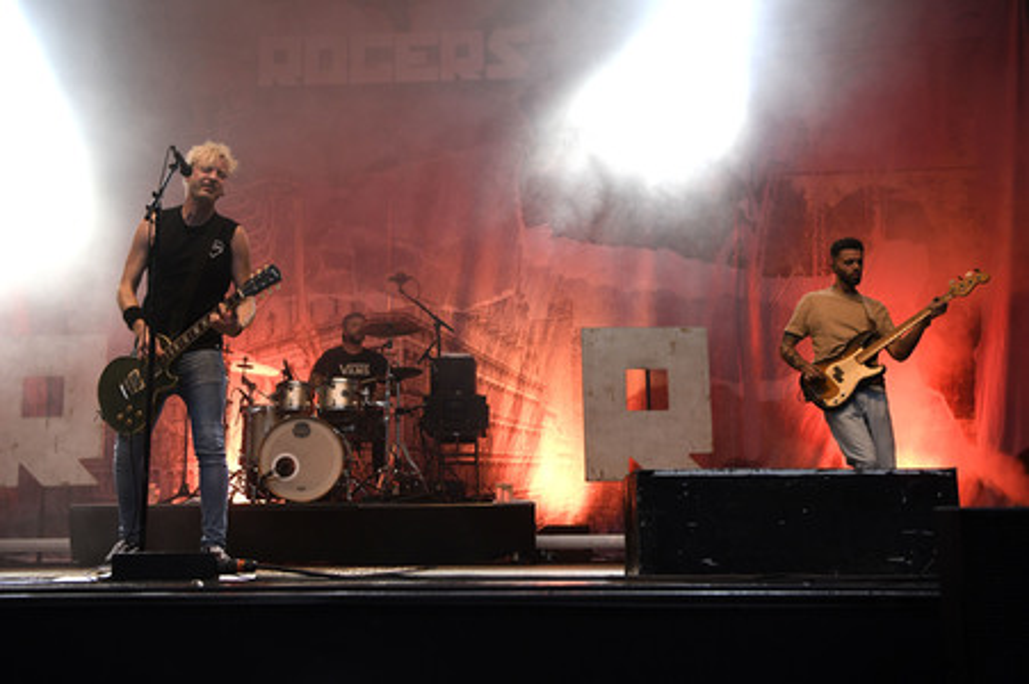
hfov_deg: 50.7
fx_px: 1085
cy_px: 342
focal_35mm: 38
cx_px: 514
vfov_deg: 35.0
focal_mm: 38
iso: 1250
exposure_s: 1/500
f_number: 3.5
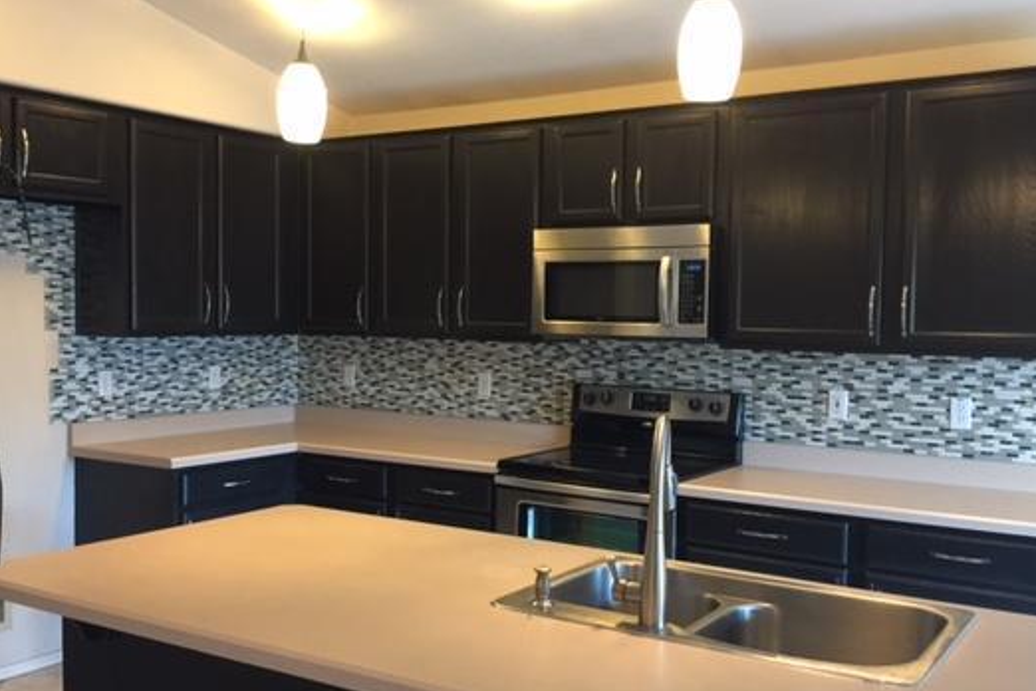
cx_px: 504
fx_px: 1065
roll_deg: -0.6
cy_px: 377
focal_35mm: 37
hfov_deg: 51.9
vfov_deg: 35.9
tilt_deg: -3.3
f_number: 2.2
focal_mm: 4.15
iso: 125
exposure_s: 1/8
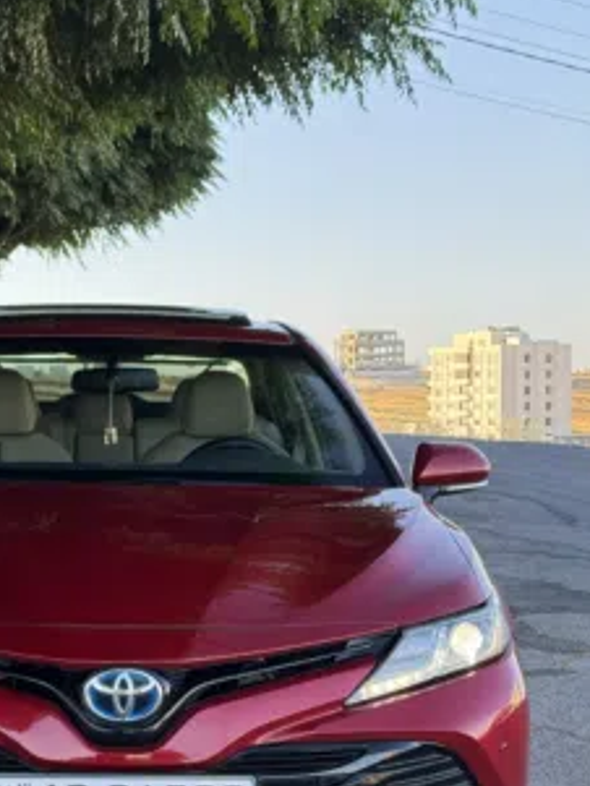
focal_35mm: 85
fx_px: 1930
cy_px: 508
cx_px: 102
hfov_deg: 17.2
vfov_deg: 22.9
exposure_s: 1/572
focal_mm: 6.76
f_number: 1.78
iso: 64
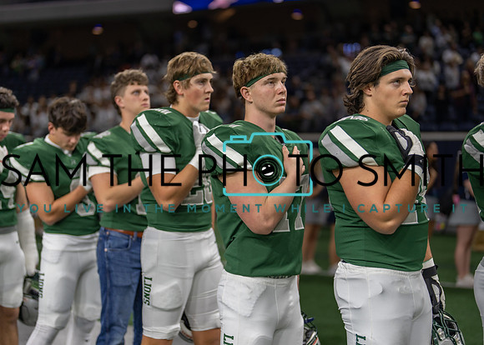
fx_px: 720
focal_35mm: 52
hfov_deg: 37.2
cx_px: 242
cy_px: 172
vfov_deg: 27.0
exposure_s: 1/500
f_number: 1.2
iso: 160
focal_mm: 50
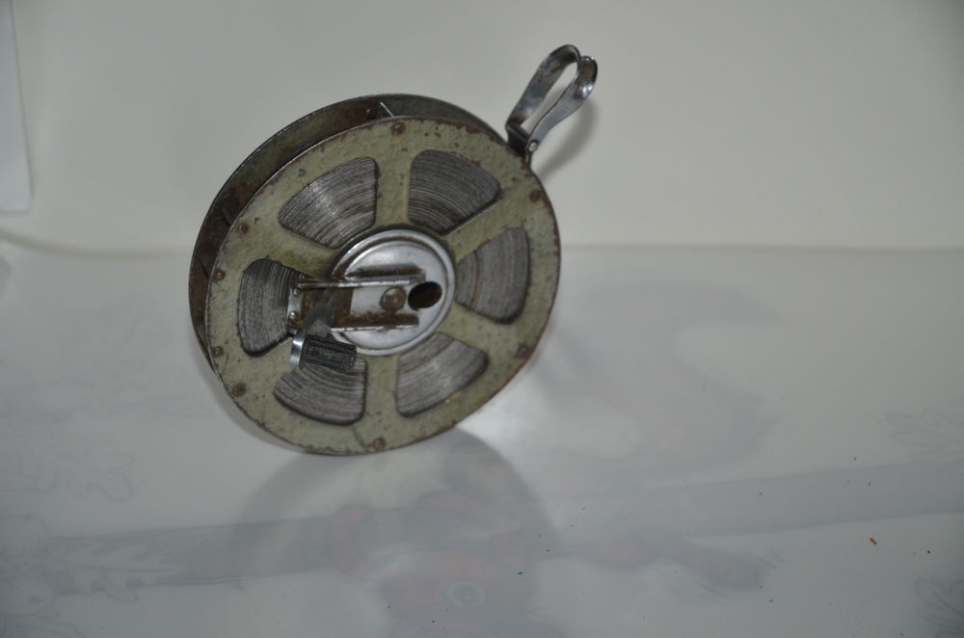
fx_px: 2805
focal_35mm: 105
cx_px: 482
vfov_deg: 13.0
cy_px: 319
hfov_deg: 19.5
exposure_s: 1/60
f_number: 4.5
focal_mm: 70
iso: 800
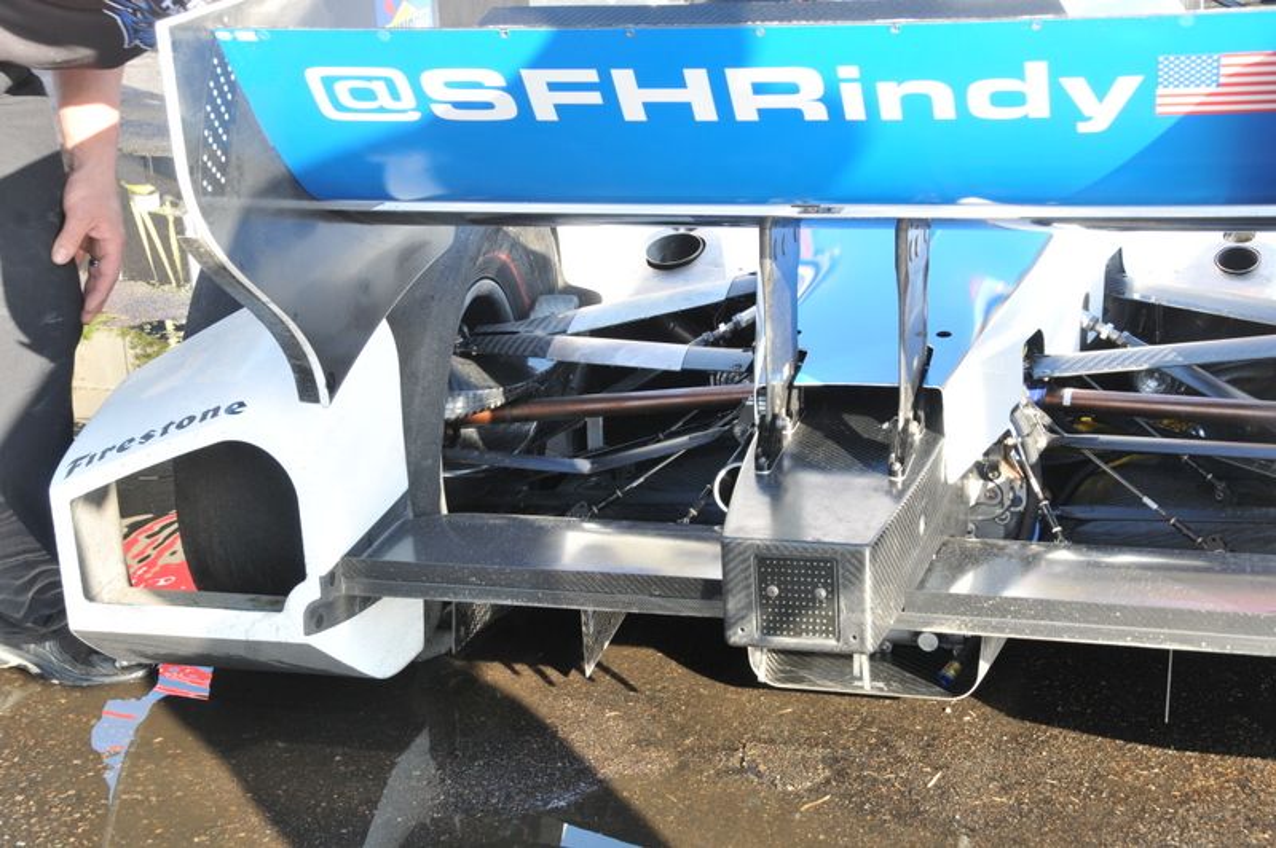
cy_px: 424
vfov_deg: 22.6
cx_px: 638
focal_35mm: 60
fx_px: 2125
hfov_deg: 33.4
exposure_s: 1/60
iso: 400
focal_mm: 40
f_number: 10
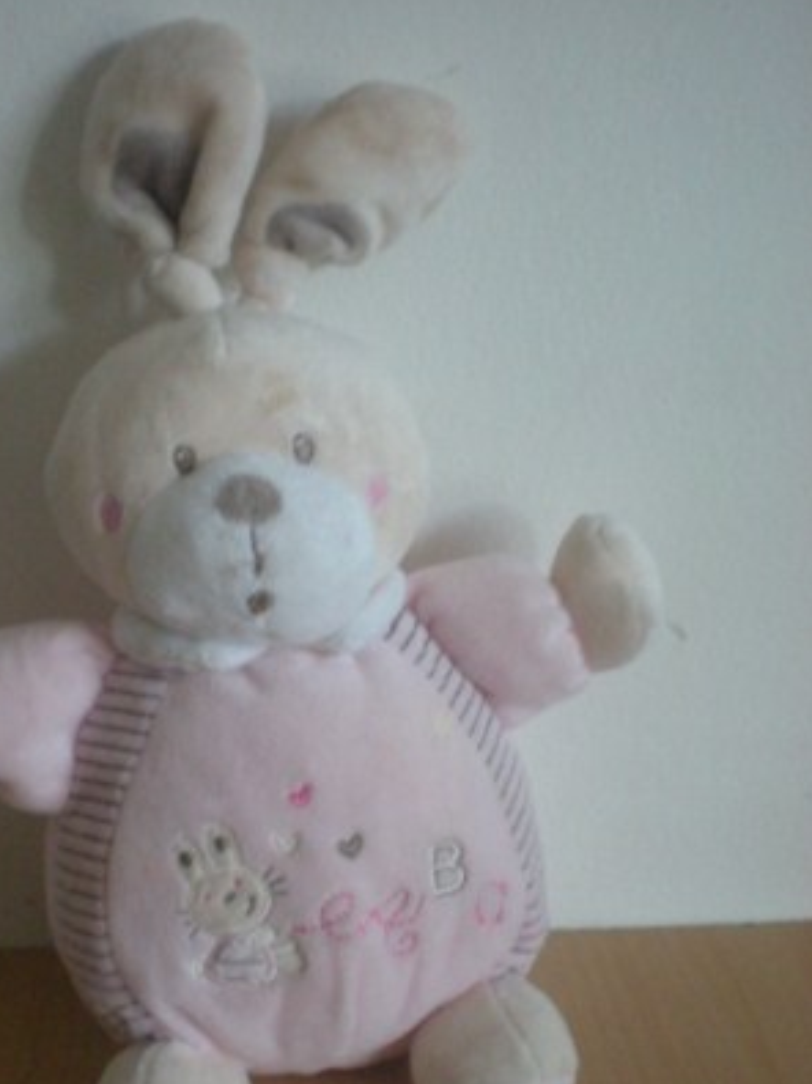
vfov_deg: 37.9
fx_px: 1565
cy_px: 683
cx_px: 285
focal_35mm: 50
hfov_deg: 28.9
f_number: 3.1
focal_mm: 6.3
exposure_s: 1/8
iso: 449
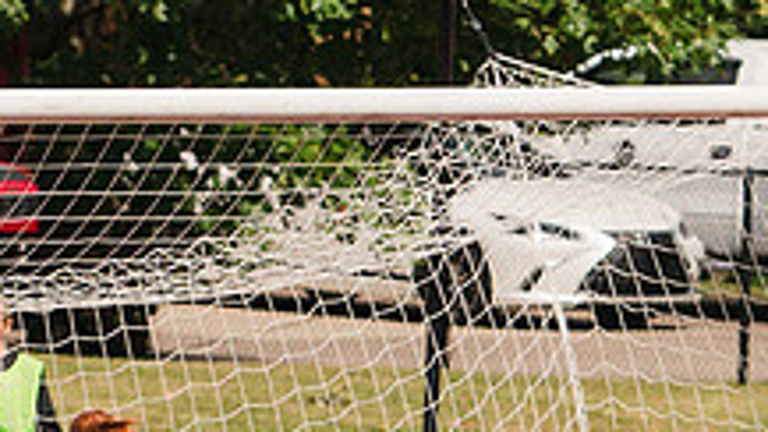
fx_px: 22500
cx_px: 63
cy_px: 819
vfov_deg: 1.1
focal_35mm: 1105
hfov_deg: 2.0
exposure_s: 1/1600
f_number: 5.6
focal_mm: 239
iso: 160
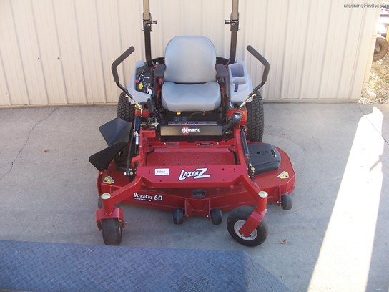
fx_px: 393
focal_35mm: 35
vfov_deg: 40.7
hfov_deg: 52.6
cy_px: 146
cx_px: 194
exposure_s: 1/125
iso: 80
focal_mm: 6
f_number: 2.8
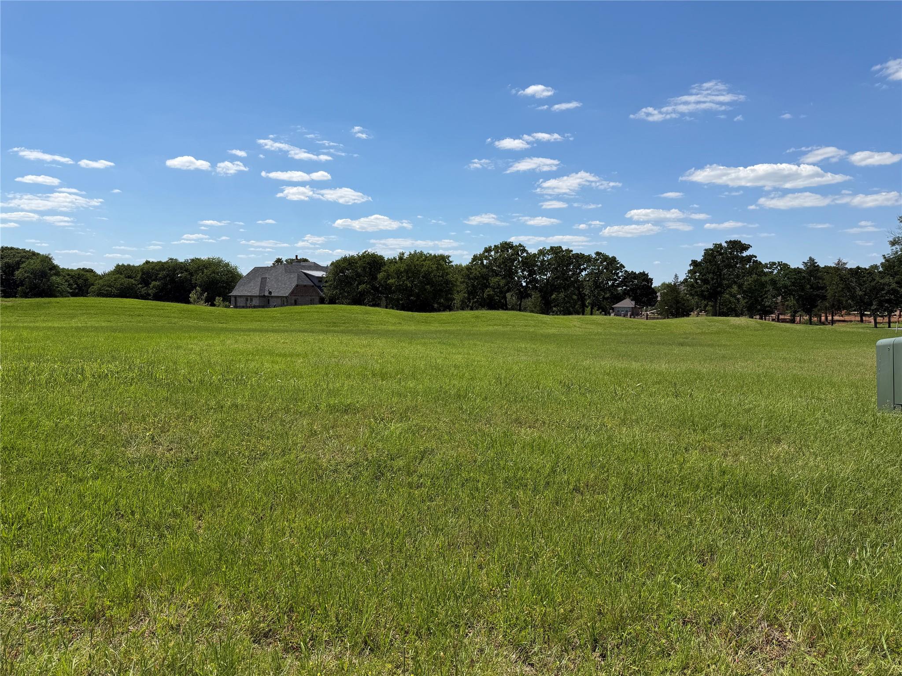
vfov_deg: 56.8
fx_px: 625
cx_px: 451
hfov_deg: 71.6
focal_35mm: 24
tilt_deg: -3.6
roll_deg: -0.9
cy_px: 338
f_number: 1.78
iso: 80
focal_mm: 6.76
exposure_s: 1/6173
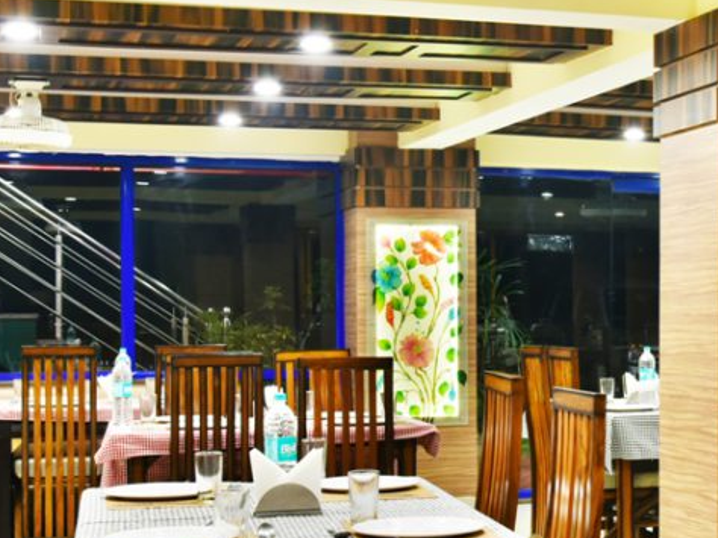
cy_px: 327
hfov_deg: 23.8
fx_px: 1638
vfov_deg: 18.6
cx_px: 688
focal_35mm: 79
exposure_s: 1/15
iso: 1250
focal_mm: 38
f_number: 8
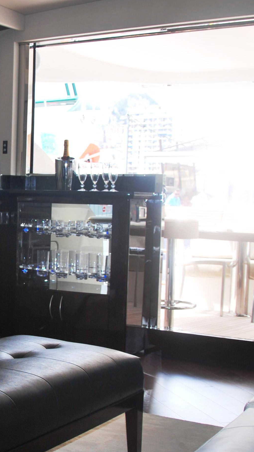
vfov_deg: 34.8
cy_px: 263
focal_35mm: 60
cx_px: -19
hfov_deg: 19.3
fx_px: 718
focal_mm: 18
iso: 100
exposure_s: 1/125
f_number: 3.5
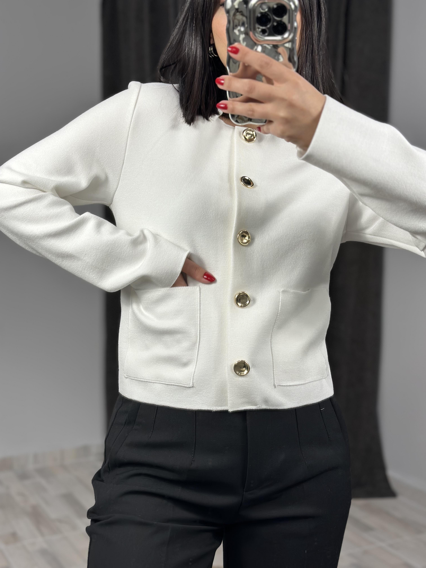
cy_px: 284
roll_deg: +0.6
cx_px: 213
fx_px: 788
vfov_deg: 39.7
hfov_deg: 30.3
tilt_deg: -30.6
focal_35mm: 48
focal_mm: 6.86
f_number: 1.78
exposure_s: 1/100
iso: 80
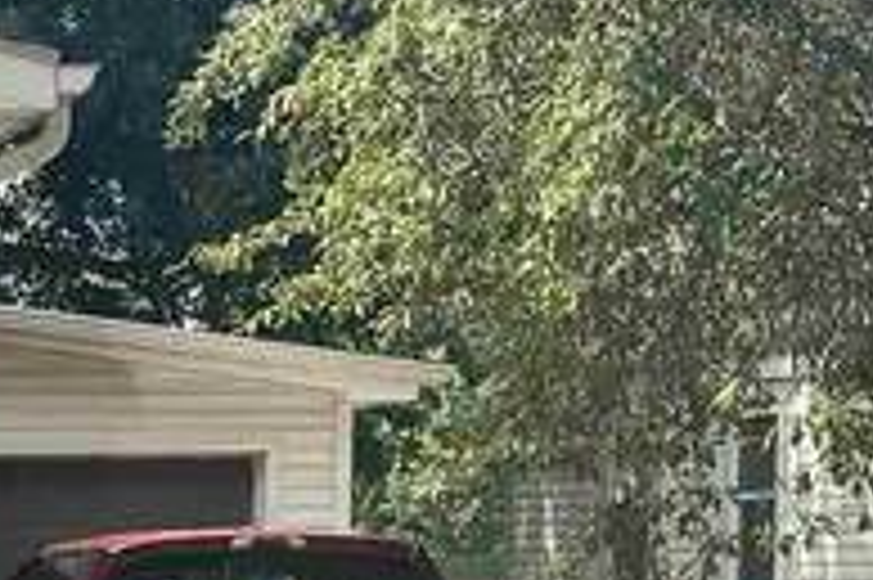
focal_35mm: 165
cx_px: -990
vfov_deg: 8.2
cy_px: 791
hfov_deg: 11.1
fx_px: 3998
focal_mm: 6.76
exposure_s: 1/2833
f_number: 1.78
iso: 80
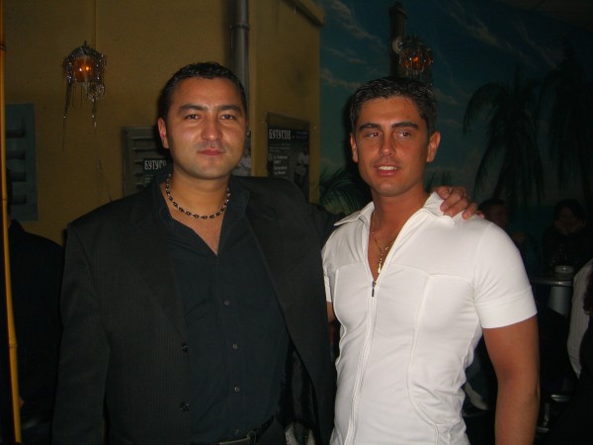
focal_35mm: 38
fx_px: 651
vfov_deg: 37.7
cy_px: 222
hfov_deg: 49.0
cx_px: 296
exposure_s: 1/60
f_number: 2.8
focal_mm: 7.9
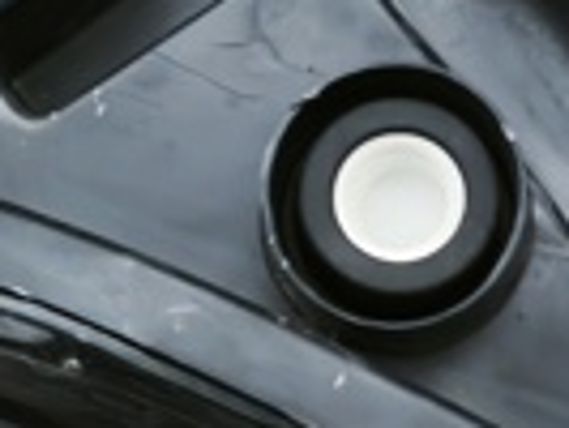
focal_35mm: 168
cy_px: 163
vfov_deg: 8.8
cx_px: 539
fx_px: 2764
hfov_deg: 11.7
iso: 800
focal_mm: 5.35
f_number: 1.7
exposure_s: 1/60
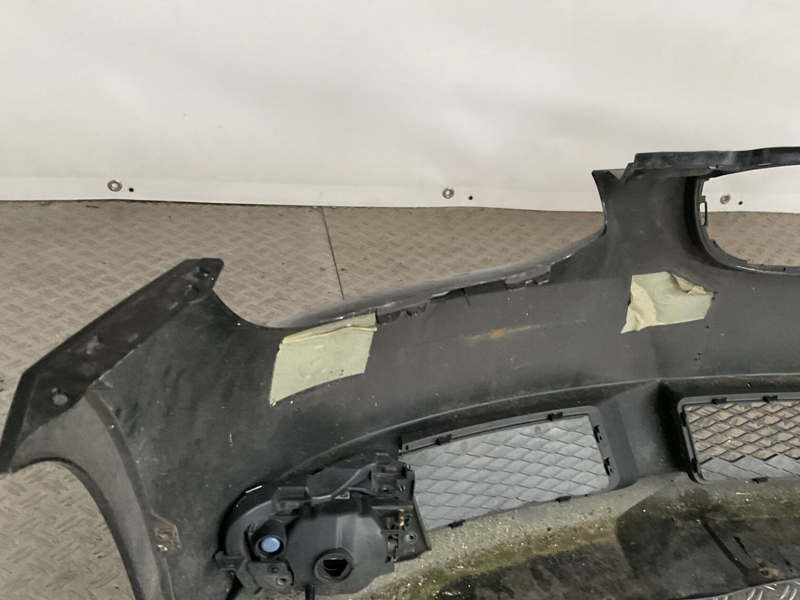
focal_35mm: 44
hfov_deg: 42.6
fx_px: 1017
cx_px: 498
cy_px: 391
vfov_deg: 32.6
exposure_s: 1/60
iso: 250
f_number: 1.8
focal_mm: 3
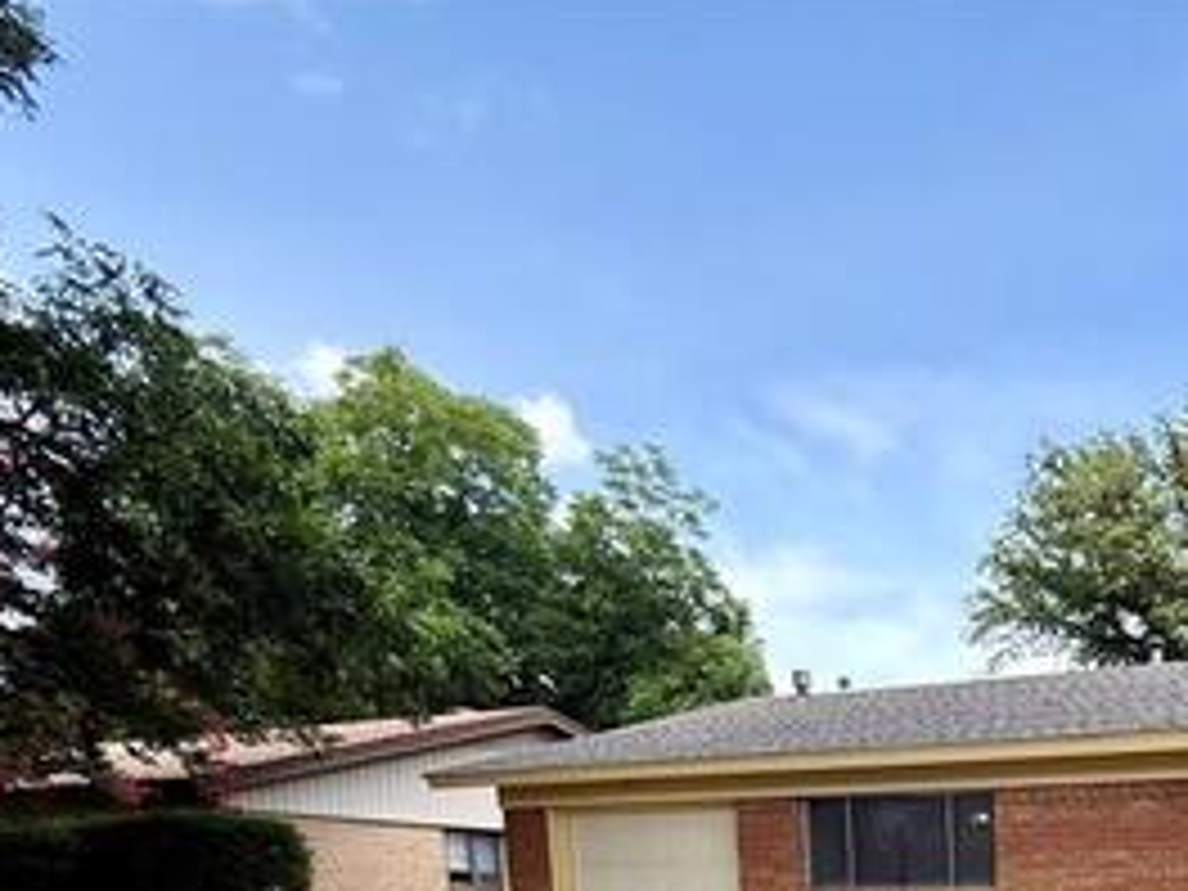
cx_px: 1206
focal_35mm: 34
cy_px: 1066
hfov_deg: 45.1
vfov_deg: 33.9
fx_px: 1167
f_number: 2.2
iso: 64
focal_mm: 2.22
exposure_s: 1/324
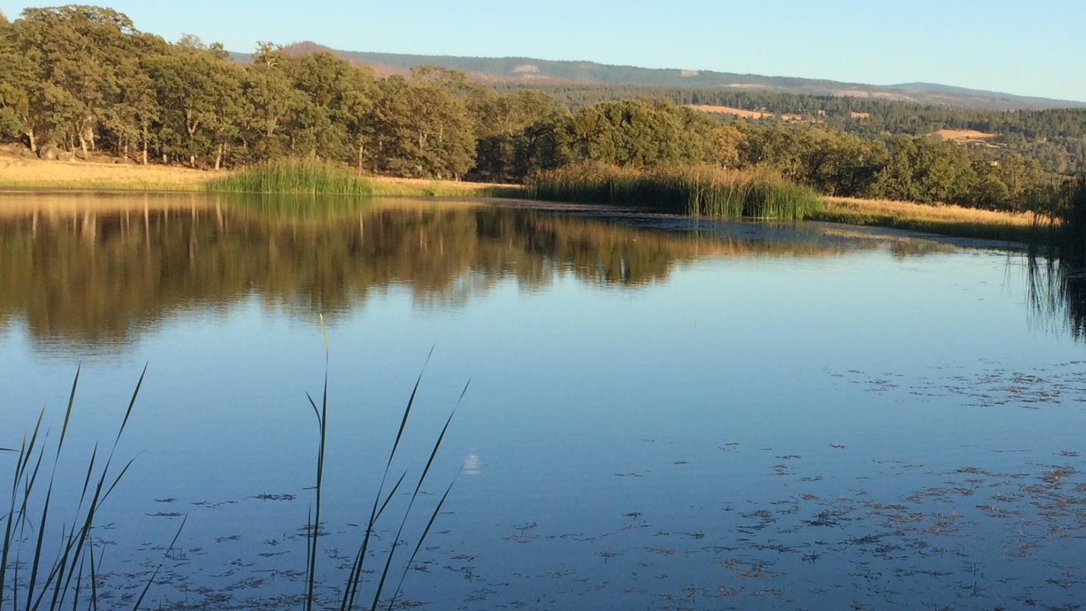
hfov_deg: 33.9
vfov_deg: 19.7
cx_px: 752
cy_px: 343
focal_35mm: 61
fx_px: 1757
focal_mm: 4.12
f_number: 2.2
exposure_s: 1/977
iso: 32
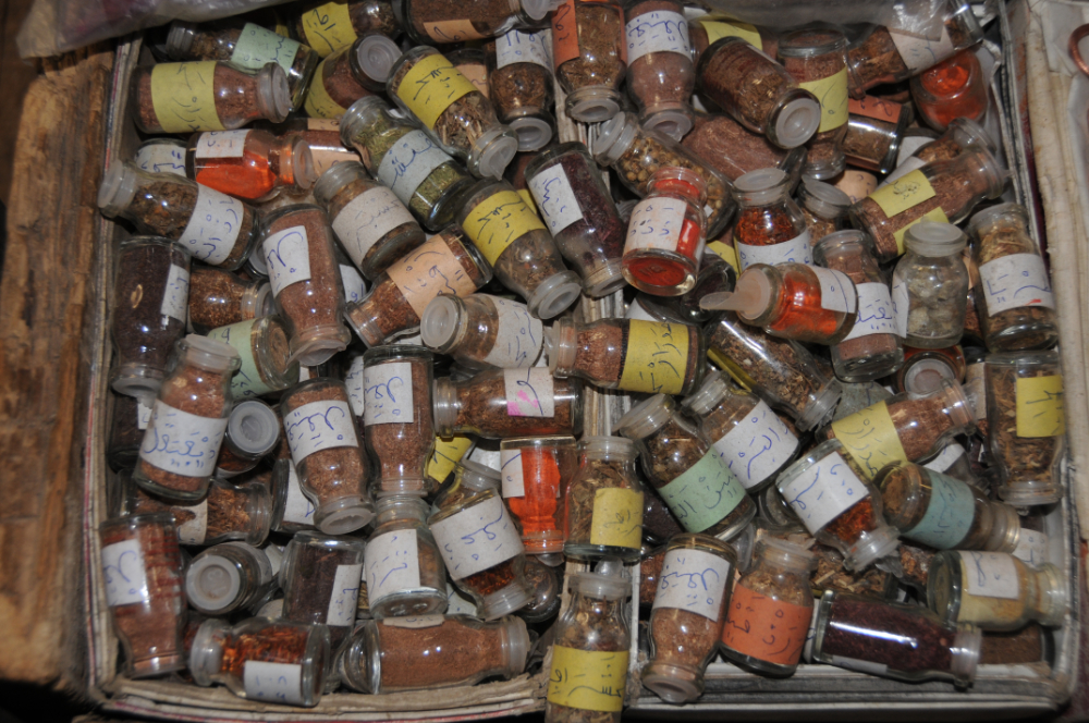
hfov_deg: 37.9
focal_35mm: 52
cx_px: 544
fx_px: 1586
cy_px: 362
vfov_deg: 25.7
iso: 320
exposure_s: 1/200
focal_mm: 35
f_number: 4.2
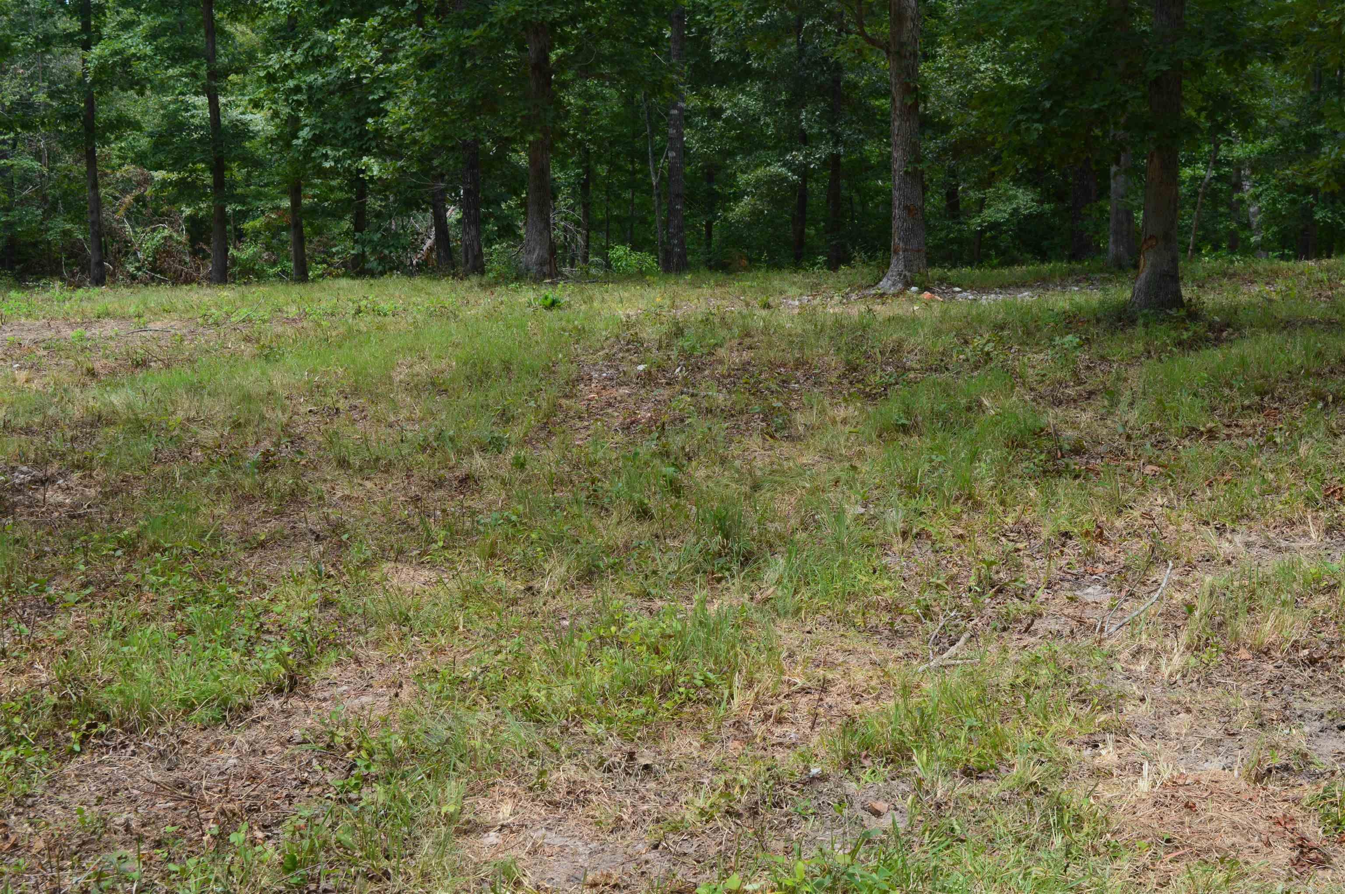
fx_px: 1904
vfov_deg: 26.4
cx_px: 672
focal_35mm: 51
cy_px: 447
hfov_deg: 38.9
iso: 400
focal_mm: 34
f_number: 10
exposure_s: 1/250
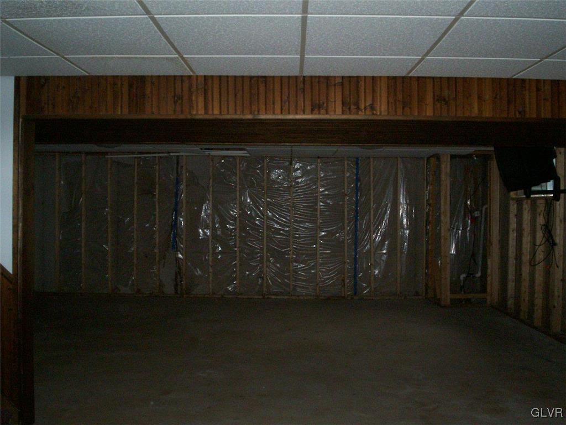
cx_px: 283
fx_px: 589
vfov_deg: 39.7
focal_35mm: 36
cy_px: 212
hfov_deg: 51.4
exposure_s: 1/64
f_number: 4.5
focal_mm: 5.9
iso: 140
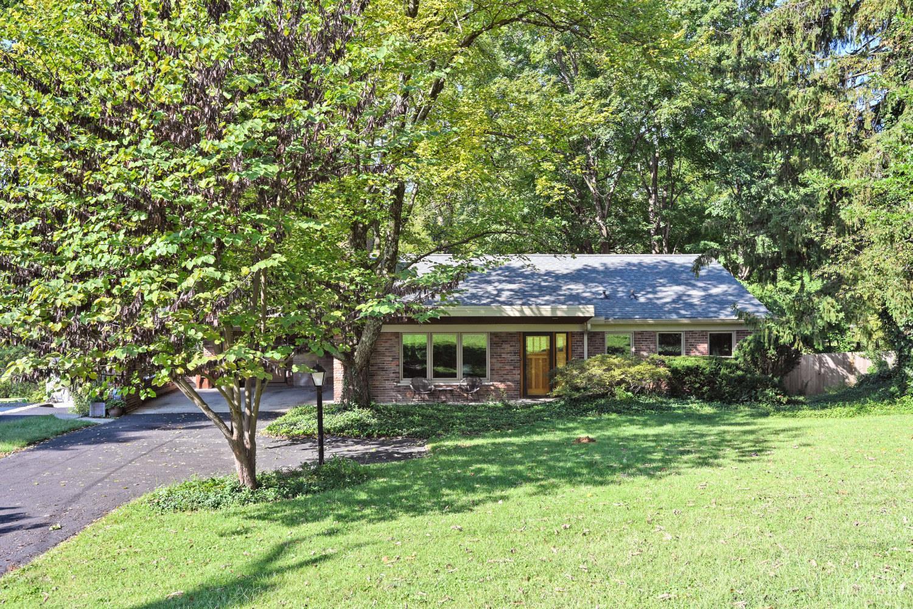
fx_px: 761
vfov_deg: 43.6
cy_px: 304
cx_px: 456
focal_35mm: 30
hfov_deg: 61.9
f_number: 5.6
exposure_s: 1/250
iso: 160
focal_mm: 30
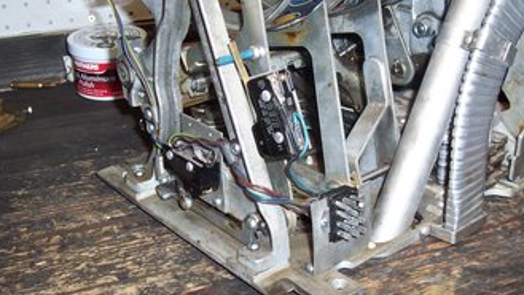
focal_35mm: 49
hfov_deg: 42.0
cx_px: 301
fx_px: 681
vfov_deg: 24.4
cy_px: 148
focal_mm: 5.6
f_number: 2.8
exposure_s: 1/60
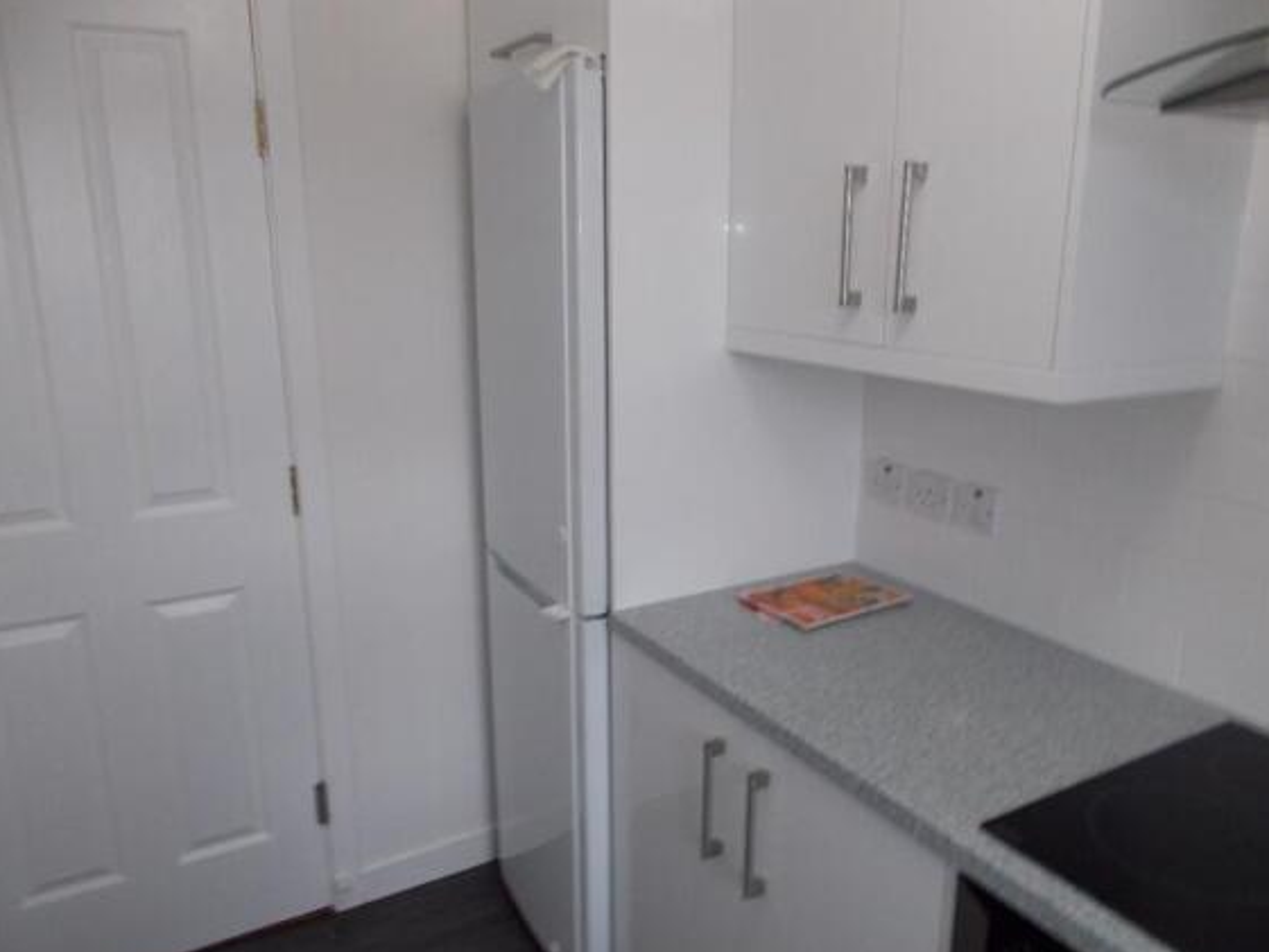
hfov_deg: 65.3
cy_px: 492
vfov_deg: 51.4
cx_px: 650
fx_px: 990
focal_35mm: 27
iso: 200
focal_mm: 4.6
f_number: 3.2
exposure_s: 1/25
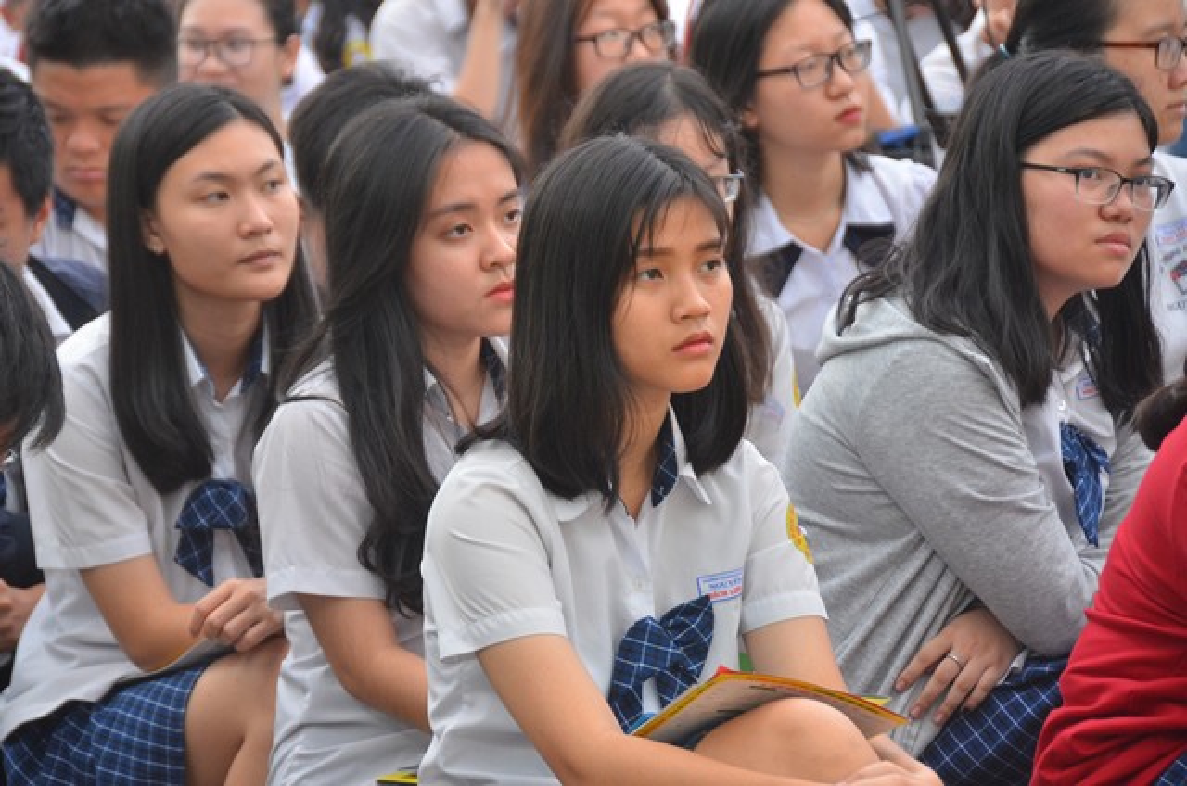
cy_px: 393
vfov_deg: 7.0
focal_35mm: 195
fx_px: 6417
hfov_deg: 10.6
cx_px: 594
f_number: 5.6
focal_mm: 130
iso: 800
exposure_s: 1/125
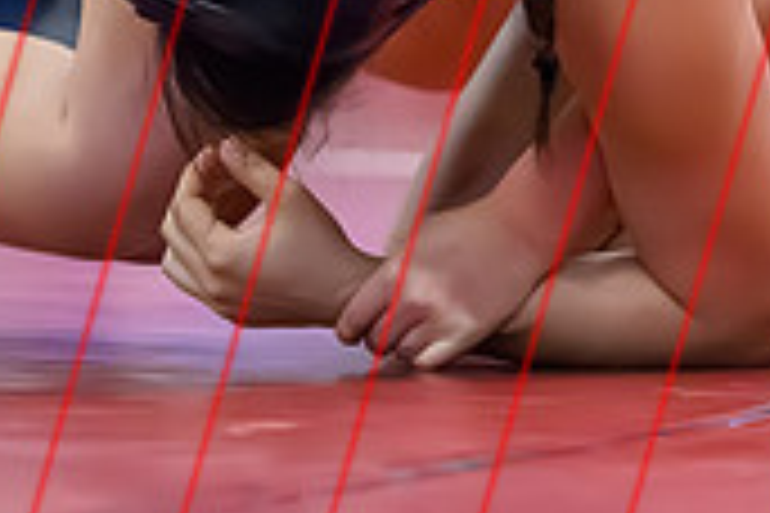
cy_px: -351
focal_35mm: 510
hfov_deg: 4.0
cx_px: 535
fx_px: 10907
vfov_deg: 2.7
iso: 10000
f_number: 2.8
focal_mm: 140
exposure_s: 1/640
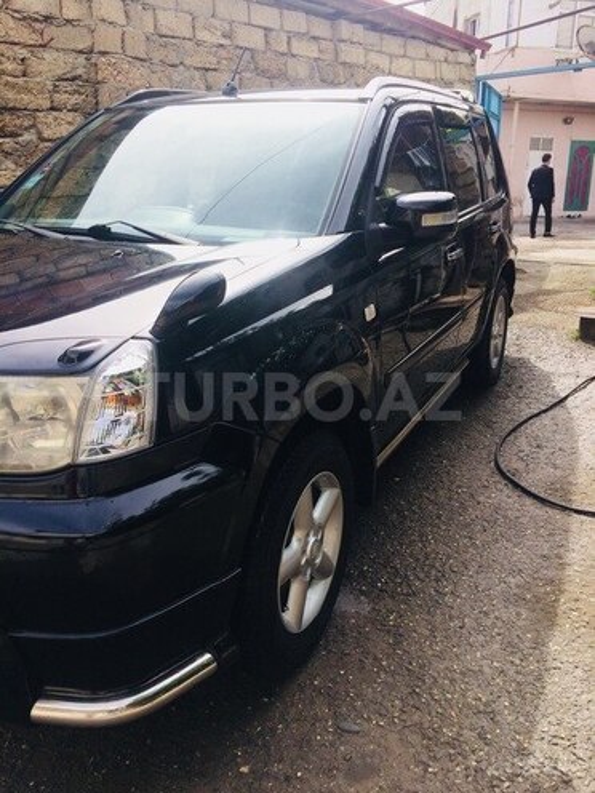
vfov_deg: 61.7
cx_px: 298
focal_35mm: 29
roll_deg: +0.9
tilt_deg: -16.8
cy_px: 396
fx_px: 665
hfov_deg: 48.2
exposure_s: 1/805
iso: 32
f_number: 2.2
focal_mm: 4.15
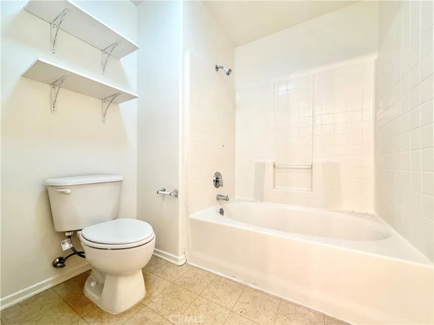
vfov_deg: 85.7
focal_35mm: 14
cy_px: 162
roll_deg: +0.7
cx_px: 217
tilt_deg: +0.8
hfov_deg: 102.1
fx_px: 175
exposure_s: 1/60
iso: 200
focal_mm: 2.22
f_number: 2.2
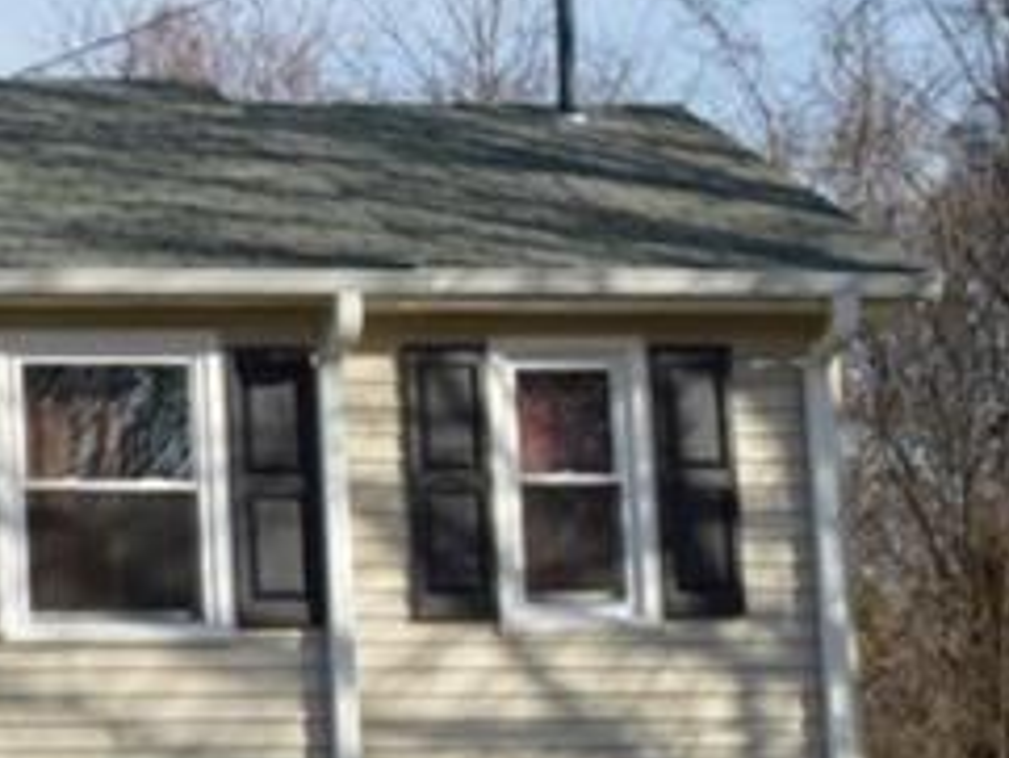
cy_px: 318
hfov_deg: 11.6
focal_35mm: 153
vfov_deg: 9.7
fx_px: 4463
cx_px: -976
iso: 400
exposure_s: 1/200
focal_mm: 25
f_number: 20
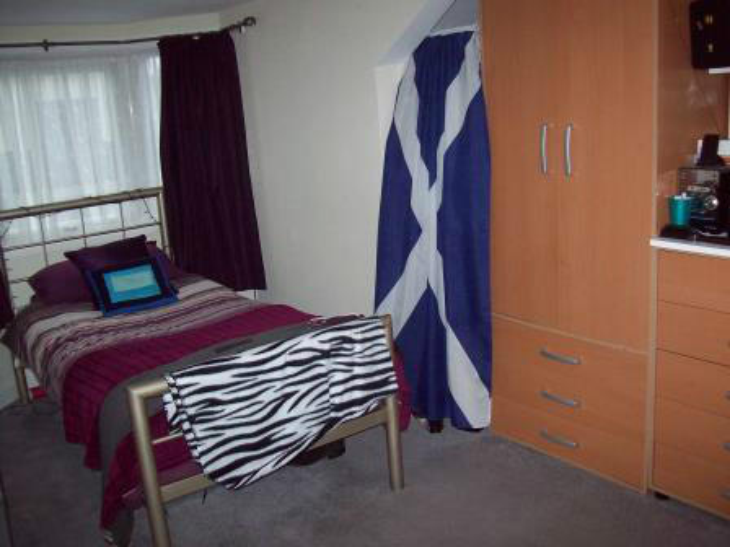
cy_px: 274
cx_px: 365
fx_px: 759
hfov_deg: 51.4
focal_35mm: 36
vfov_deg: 39.7
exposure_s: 1/64
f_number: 2.7
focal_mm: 6
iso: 200
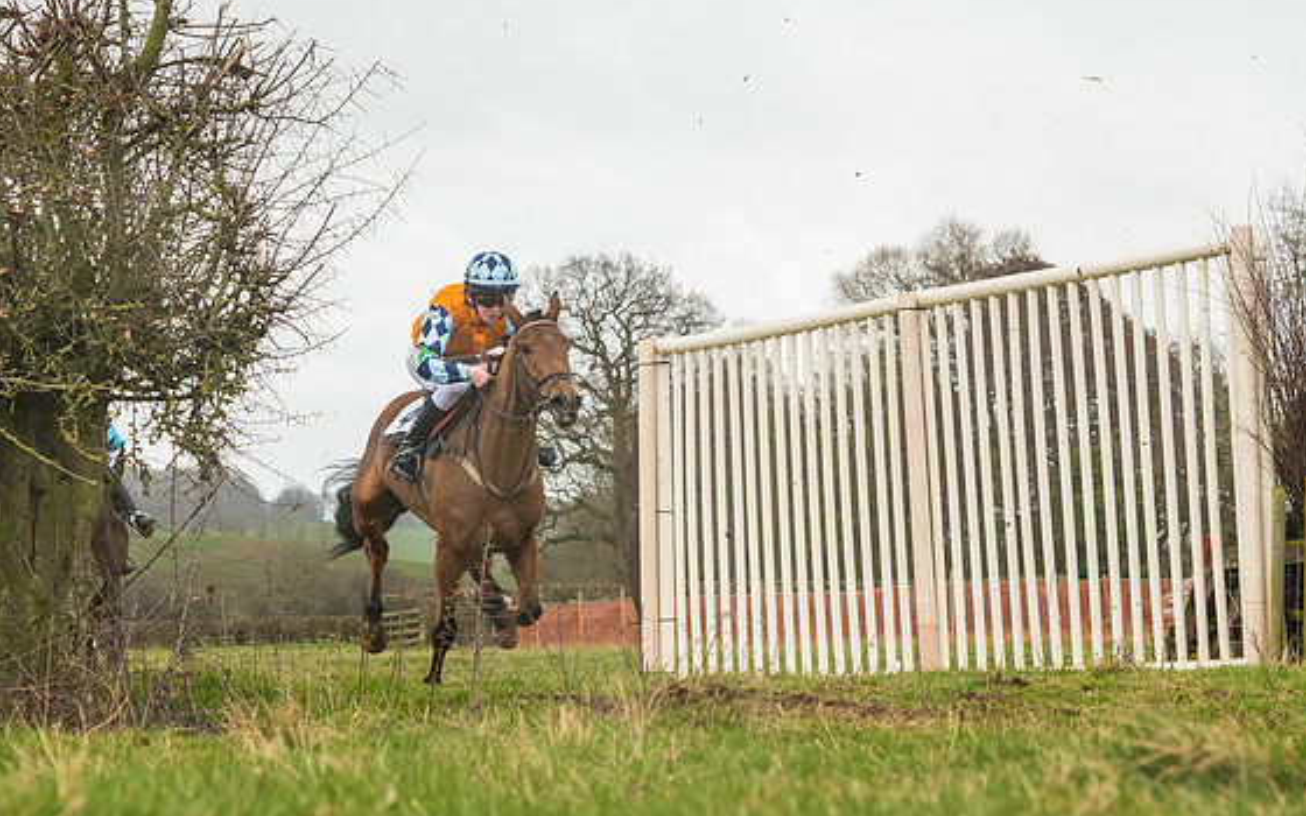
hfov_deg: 17.1
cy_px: 237
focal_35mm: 122
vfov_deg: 10.7
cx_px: 793
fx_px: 4342
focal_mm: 70
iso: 1000
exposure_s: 1/1000
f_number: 5
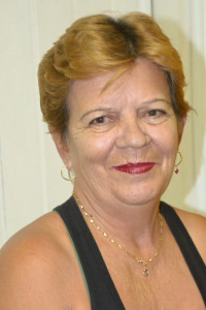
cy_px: 223
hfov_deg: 14.4
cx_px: 131
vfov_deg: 21.3
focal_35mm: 95
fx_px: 815
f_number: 4.5
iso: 2500
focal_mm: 38
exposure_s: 1/60
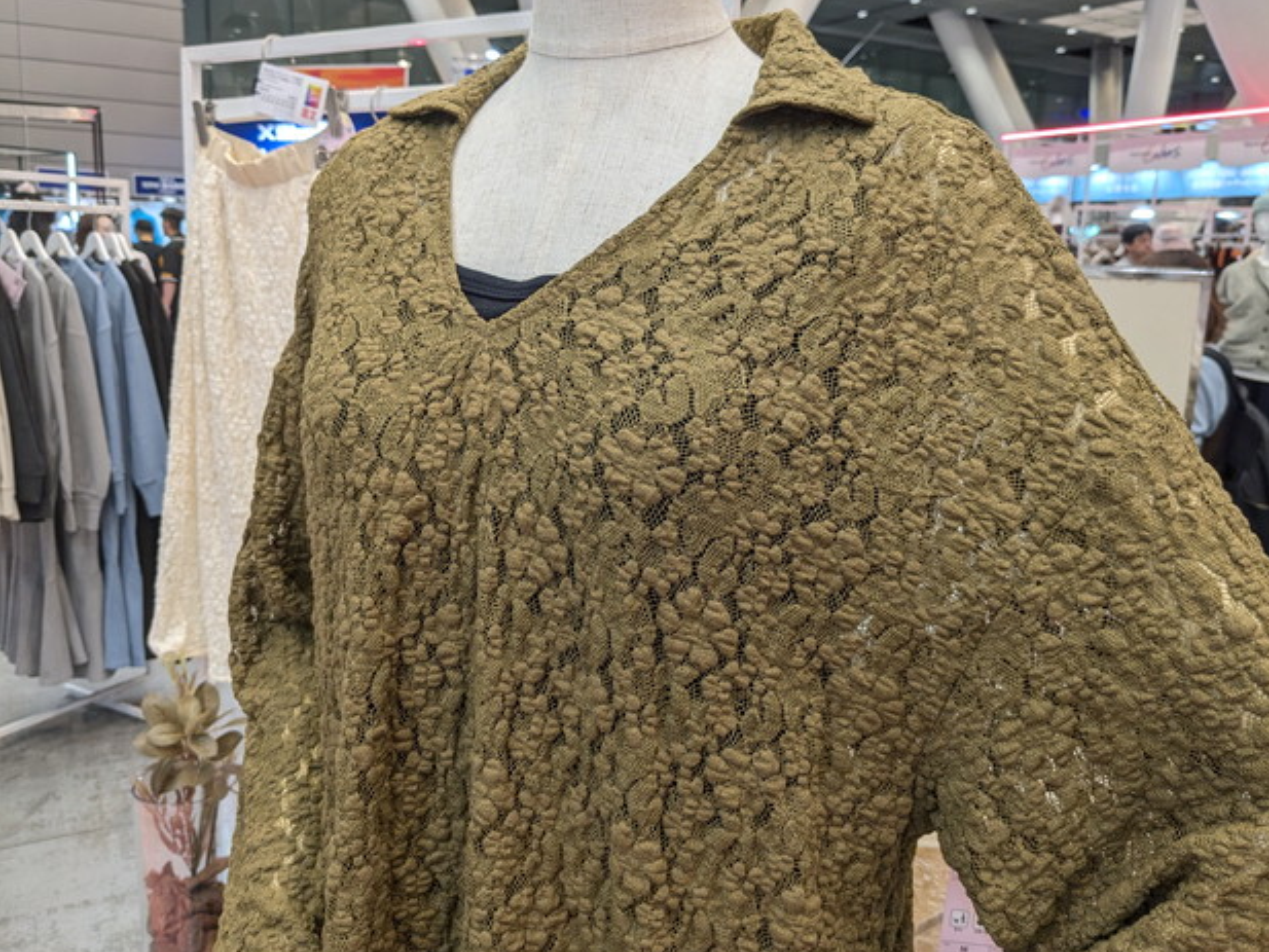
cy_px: 469
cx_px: 656
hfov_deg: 63.4
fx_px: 1027
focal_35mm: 28
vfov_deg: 49.8
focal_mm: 4.38
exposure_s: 1/99.9
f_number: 1.73
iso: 79
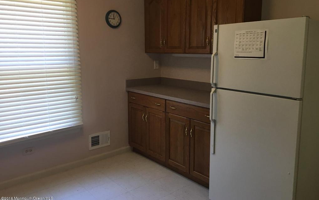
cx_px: 160
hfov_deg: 61.2
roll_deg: +0.3
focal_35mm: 31
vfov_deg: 40.5
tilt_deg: -6.8
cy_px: 86
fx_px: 270
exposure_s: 1/30
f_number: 2.2
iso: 40
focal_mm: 4.15
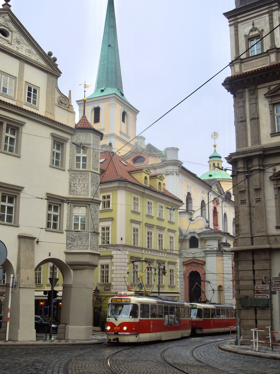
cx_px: 140
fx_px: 464
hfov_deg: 33.6
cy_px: 187
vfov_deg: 43.9
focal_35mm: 43
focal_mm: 7.8
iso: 100
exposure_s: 1/80
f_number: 3.9
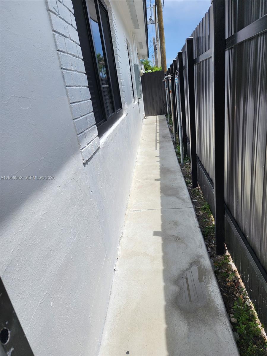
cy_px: 178
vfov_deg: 73.9
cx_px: 134
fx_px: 237
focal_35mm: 23
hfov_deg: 58.9
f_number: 1.8
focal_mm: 6.4
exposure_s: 1/1265
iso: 12
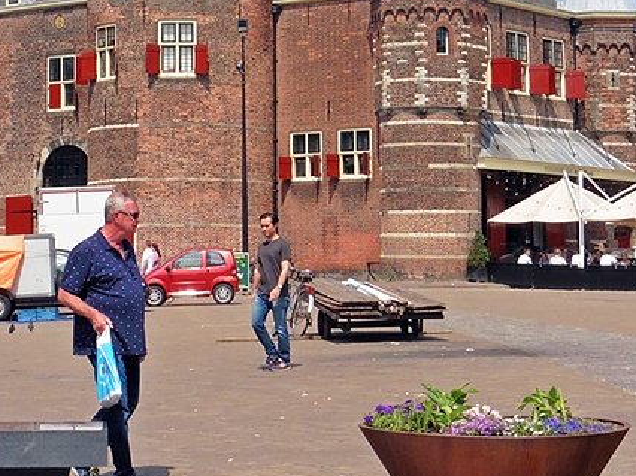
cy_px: 34
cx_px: 193
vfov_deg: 15.7
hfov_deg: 21.0
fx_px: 1708
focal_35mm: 93
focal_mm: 7.9
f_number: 5
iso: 100
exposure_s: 1/1000
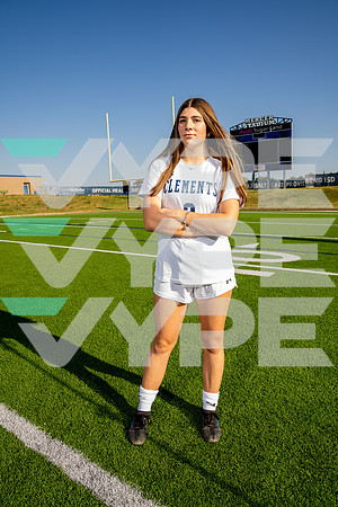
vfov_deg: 73.7
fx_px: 338
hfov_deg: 53.1
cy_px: 254
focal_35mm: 24
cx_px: 169
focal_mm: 24
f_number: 7.1
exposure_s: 1/125
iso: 50
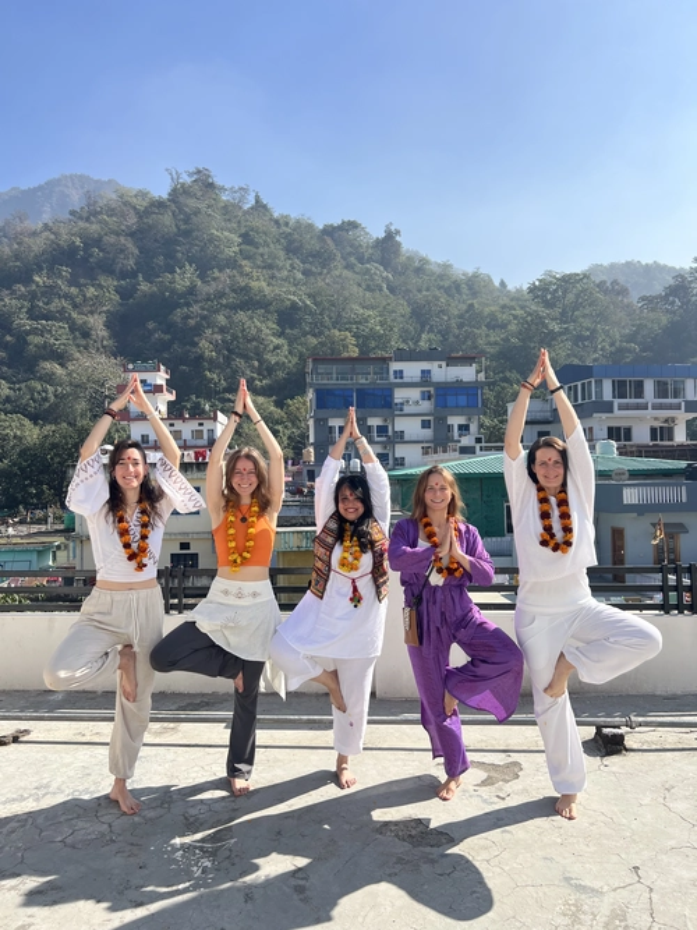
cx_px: 348
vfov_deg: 67.3
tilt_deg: +1.5
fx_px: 698
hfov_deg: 53.0
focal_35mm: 26
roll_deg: +0.1
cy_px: 465
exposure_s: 1/3460
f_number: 1.5
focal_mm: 5.7
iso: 50
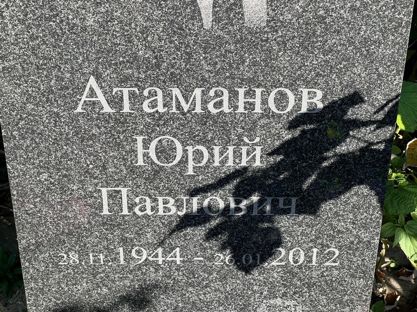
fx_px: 928
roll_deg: -1.6
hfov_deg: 25.3
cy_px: 156
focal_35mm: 77
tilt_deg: -38.5
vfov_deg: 19.1
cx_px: 208
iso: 32
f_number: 2.8
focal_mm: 9
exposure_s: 1/154
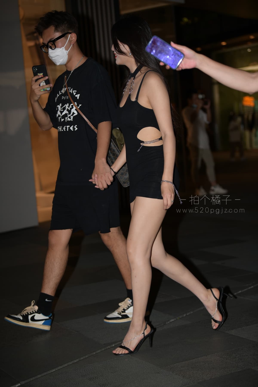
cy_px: 194
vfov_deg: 28.8
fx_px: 752
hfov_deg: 19.5
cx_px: 129
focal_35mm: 70
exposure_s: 1/200
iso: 250
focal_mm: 70
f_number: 3.2
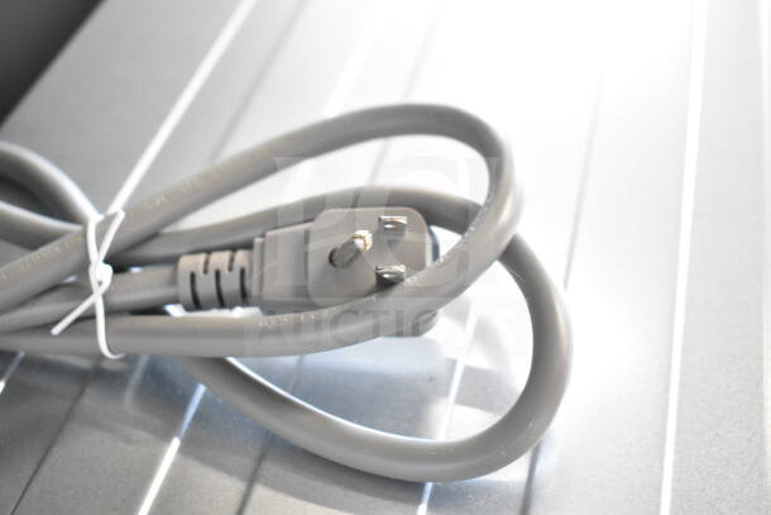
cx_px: 386
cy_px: 258
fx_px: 1028
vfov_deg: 28.1
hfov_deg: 41.1
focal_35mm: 48
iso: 4000
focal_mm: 32
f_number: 4.5
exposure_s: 1/50
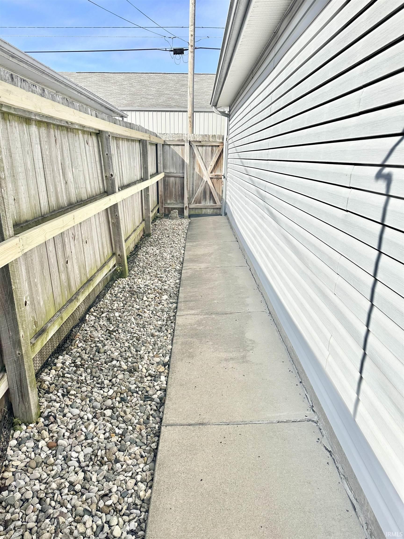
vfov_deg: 71.6
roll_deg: -2.5
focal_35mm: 24
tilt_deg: -14.6
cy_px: 270
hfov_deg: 56.8
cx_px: 202
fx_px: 373
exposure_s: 1/4348
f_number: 1.78
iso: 80
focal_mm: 6.86
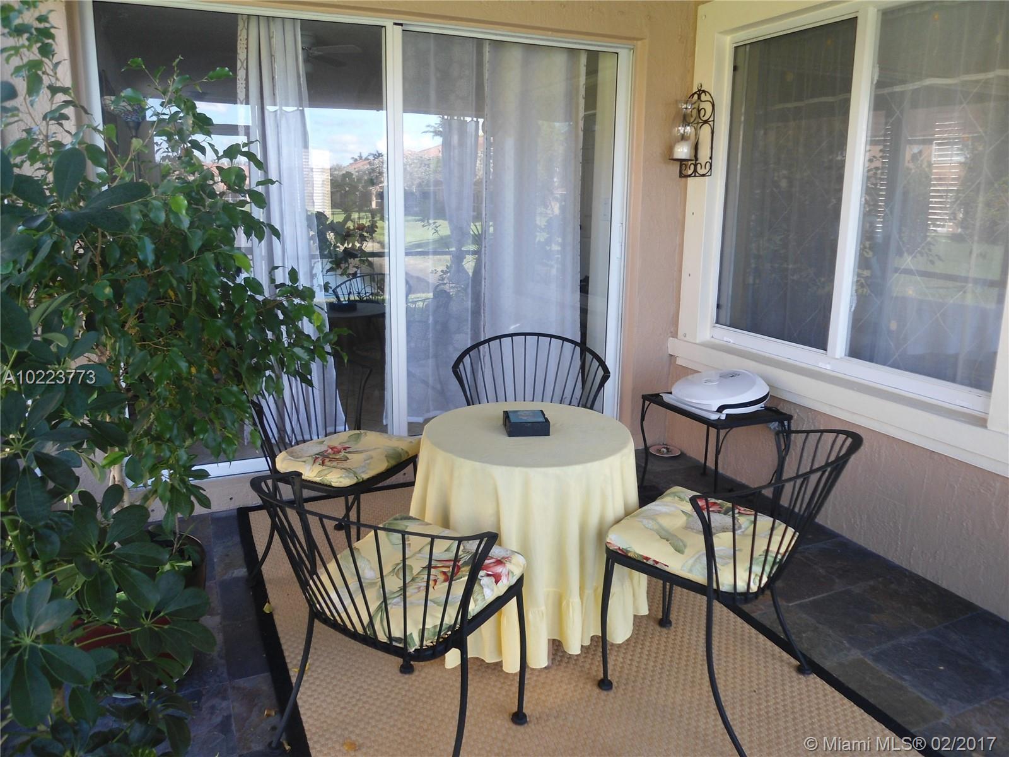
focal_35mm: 26
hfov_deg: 67.3
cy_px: 378
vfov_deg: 53.1
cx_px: 504
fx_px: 758
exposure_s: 1/30
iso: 80
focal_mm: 4.7
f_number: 2.8
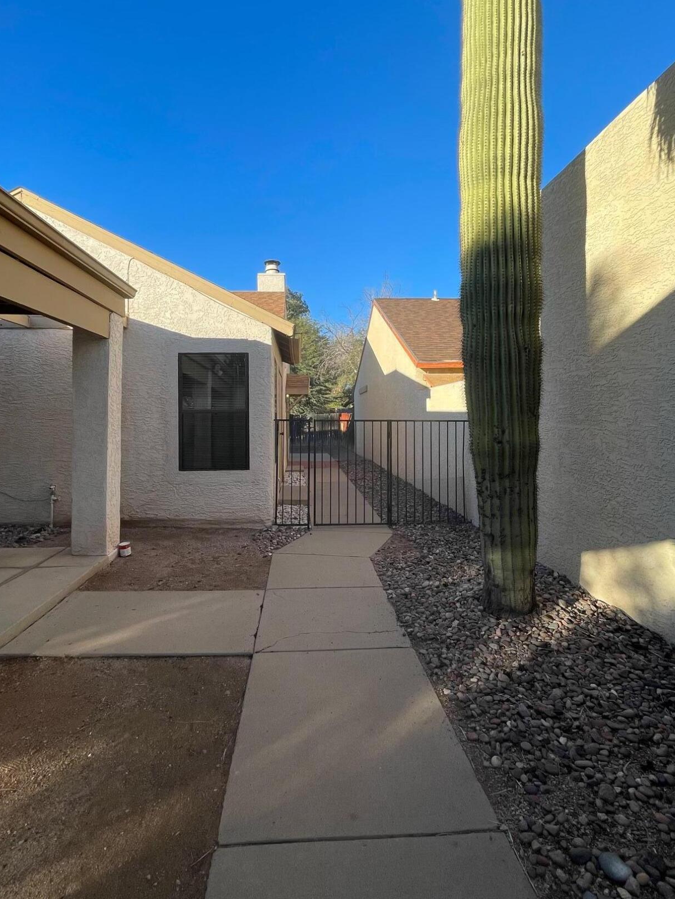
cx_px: 315
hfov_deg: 78.0
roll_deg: +0.8
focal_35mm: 16
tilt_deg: +1.5
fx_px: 416
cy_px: 420
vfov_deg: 94.4
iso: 25
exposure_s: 1/436
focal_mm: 1.54
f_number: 2.4
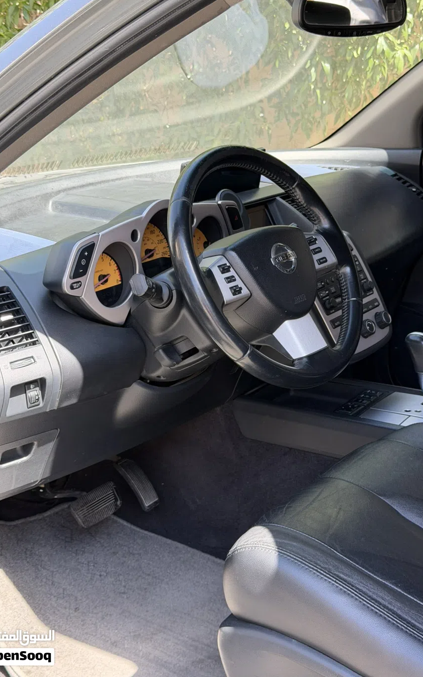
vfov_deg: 39.6
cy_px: 338
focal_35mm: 51
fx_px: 941
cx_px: 225
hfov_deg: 25.3
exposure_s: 1/235
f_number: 1.78
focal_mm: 6.76
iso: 80
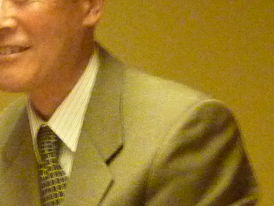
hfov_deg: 12.8
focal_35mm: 154
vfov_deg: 9.6
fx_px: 1219
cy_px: 174
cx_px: 46
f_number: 3.3
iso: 800
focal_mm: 4.4
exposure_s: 1/8
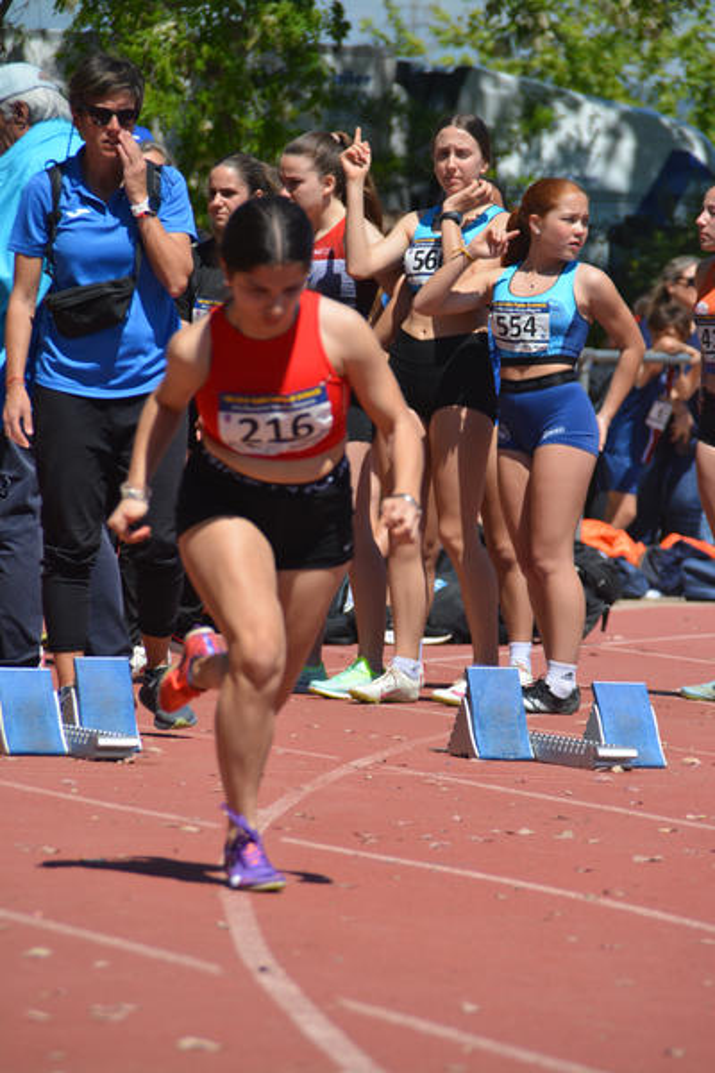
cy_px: 536
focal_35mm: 300
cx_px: 358
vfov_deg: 6.9
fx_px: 8937
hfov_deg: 4.6
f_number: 7.1
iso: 400
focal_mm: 200
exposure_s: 1/1600
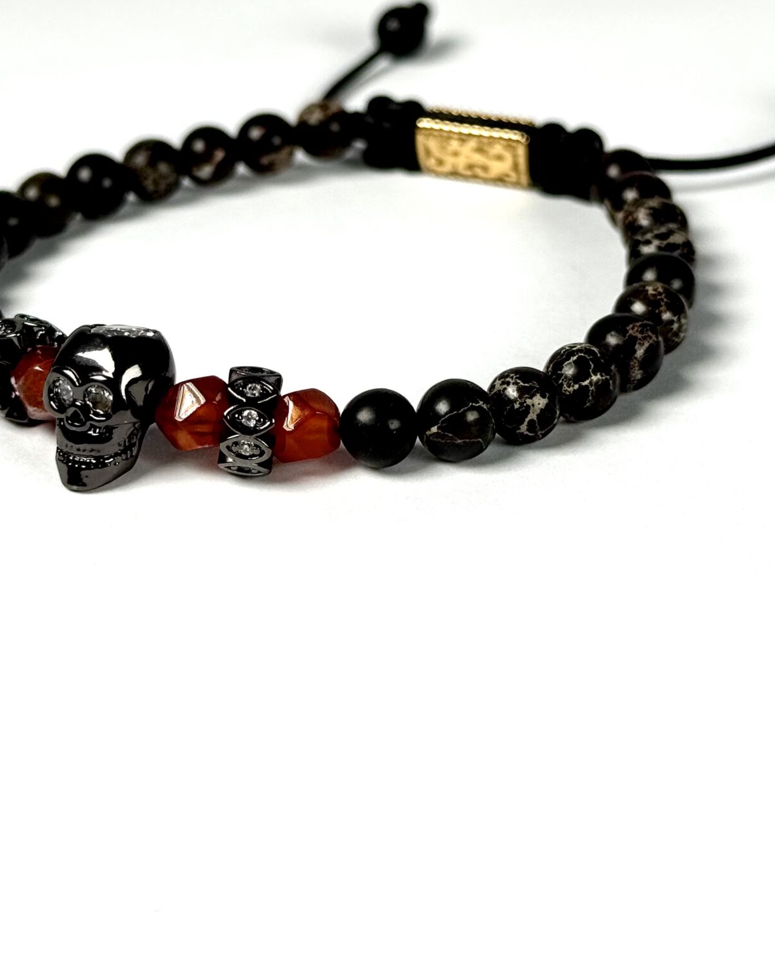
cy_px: 266
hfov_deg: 19.4
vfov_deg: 23.9
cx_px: 323
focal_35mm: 79
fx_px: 2264
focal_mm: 6.76
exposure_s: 1/6410
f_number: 1.78
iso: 64
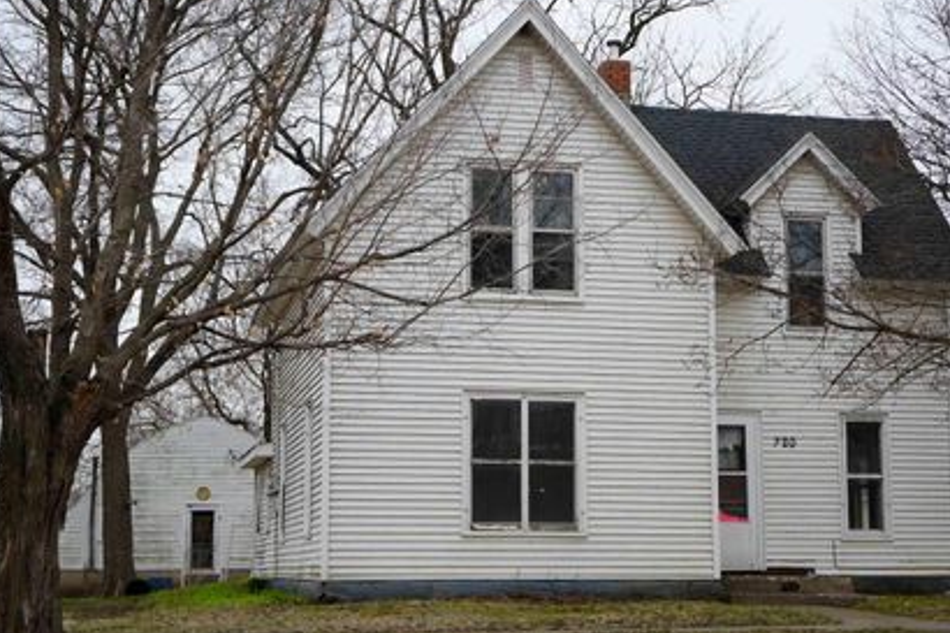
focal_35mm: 61
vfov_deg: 22.2
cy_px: 351
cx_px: 494
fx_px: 1609
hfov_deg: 32.9
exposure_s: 1/200
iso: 100
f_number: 5
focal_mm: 50
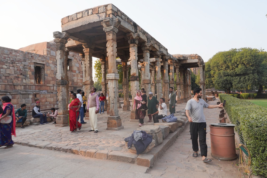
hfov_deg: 73.7
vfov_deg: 53.1
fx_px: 178
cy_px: 89
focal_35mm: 24
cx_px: 134
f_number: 16
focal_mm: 24
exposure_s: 1/100
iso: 640
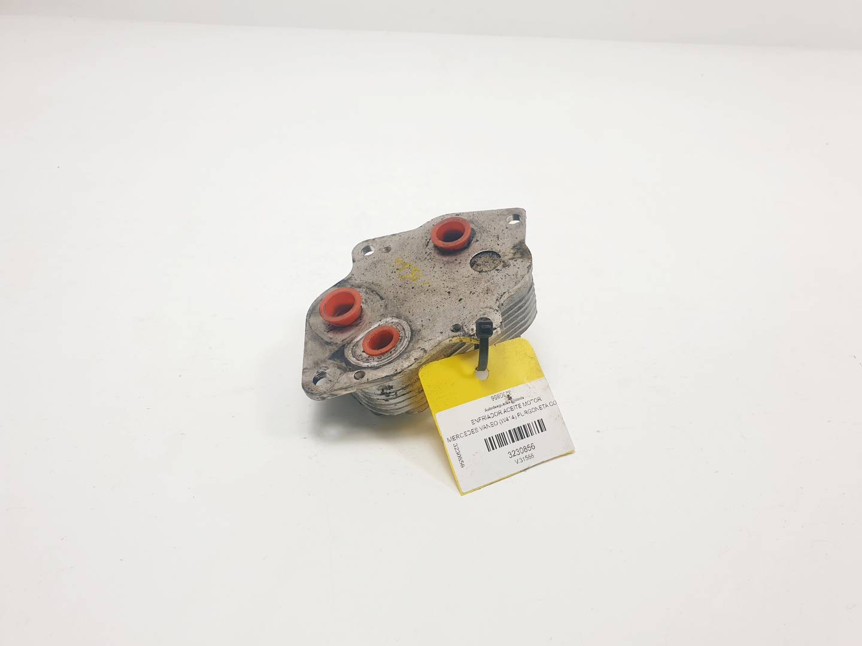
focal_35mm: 26
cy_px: 323
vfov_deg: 53.1
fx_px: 647
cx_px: 431
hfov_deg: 67.3
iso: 50
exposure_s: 1/299
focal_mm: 4.3
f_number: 2.4
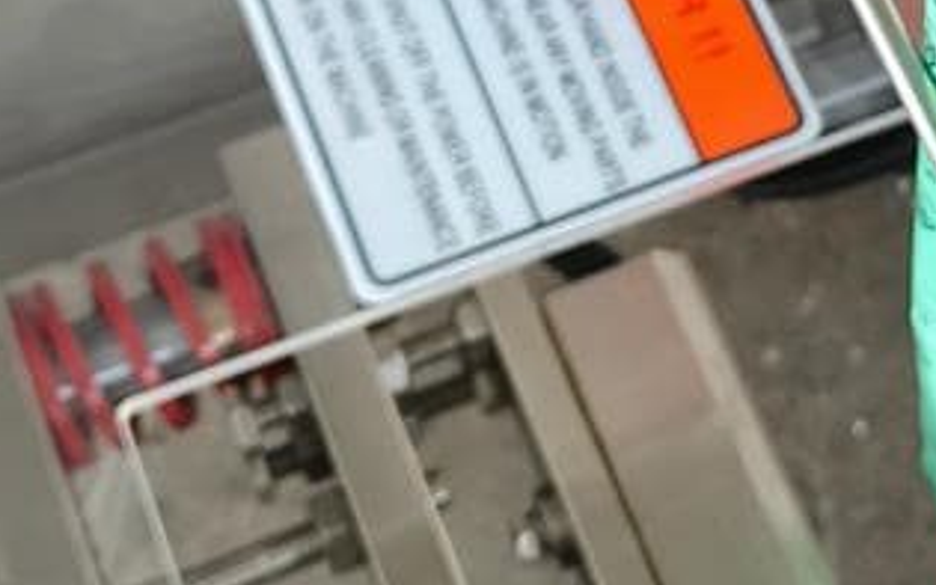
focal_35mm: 124
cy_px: -220
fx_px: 3164
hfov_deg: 16.2
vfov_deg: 10.3
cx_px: 1093
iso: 1000
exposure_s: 1/36
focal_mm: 5.56
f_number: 1.88
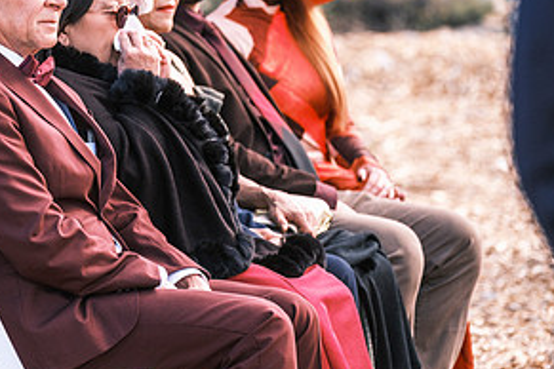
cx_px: 160
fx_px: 6432
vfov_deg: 3.3
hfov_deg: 4.9
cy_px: 20
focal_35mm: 418
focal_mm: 140
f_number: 3.2
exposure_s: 1/750
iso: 400
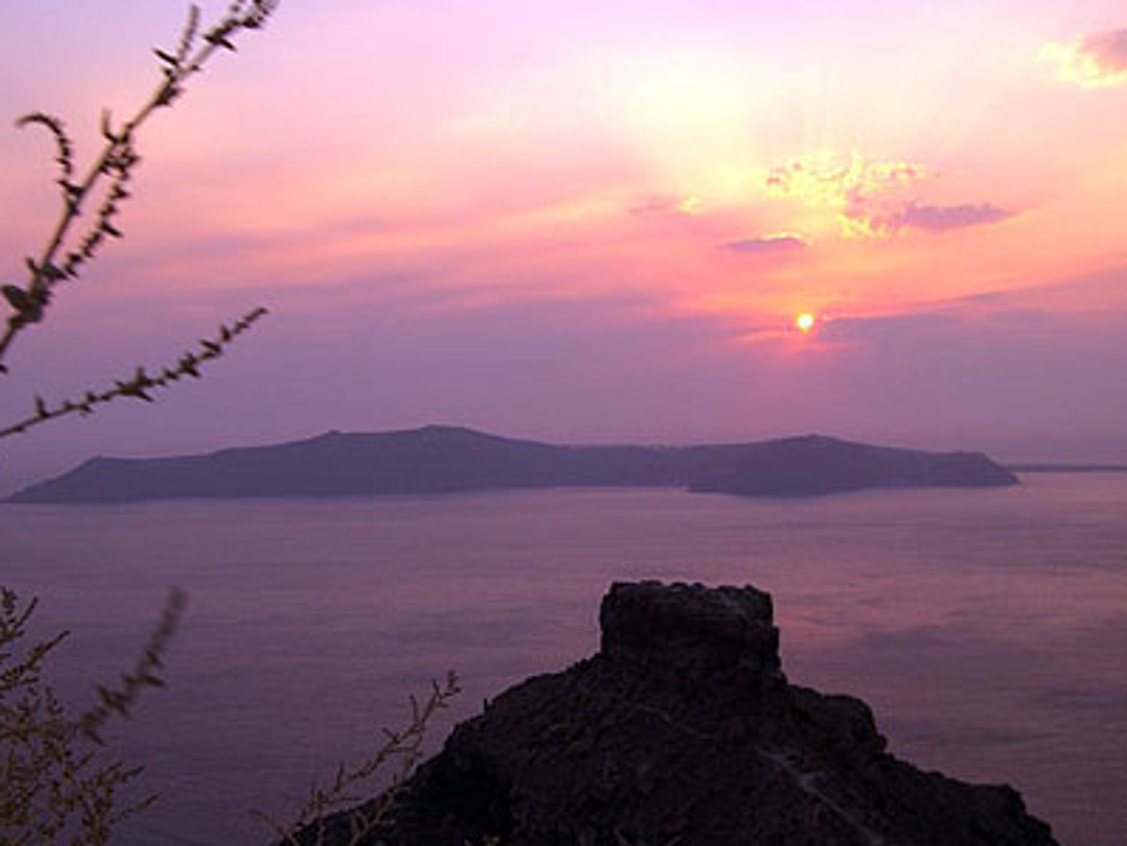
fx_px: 1401
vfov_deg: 33.6
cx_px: 513
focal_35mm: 43
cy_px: 453
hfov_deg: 43.8
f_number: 4.3
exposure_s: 1/160
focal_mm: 6.2
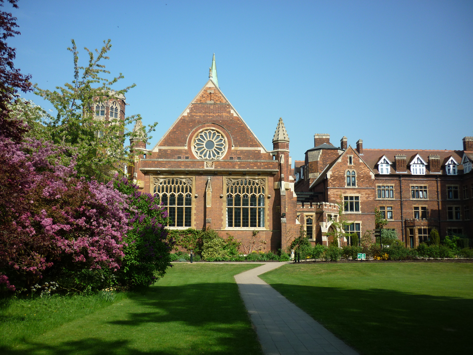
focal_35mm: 33
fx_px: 451
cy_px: 178
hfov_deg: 55.4
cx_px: 236
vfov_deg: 42.9
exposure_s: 1/1000
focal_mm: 5.5
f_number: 2.8
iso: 80
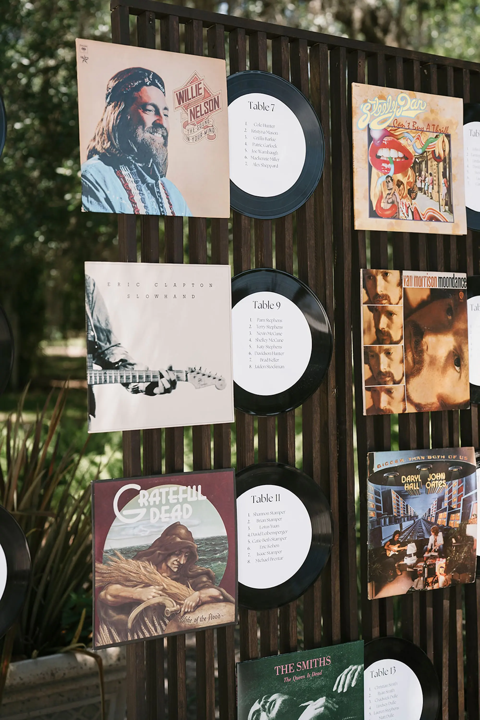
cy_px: 360
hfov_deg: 27.0
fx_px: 1000
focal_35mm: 50
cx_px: 240
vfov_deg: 39.6
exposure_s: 1/1250
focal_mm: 50
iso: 100
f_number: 2.8
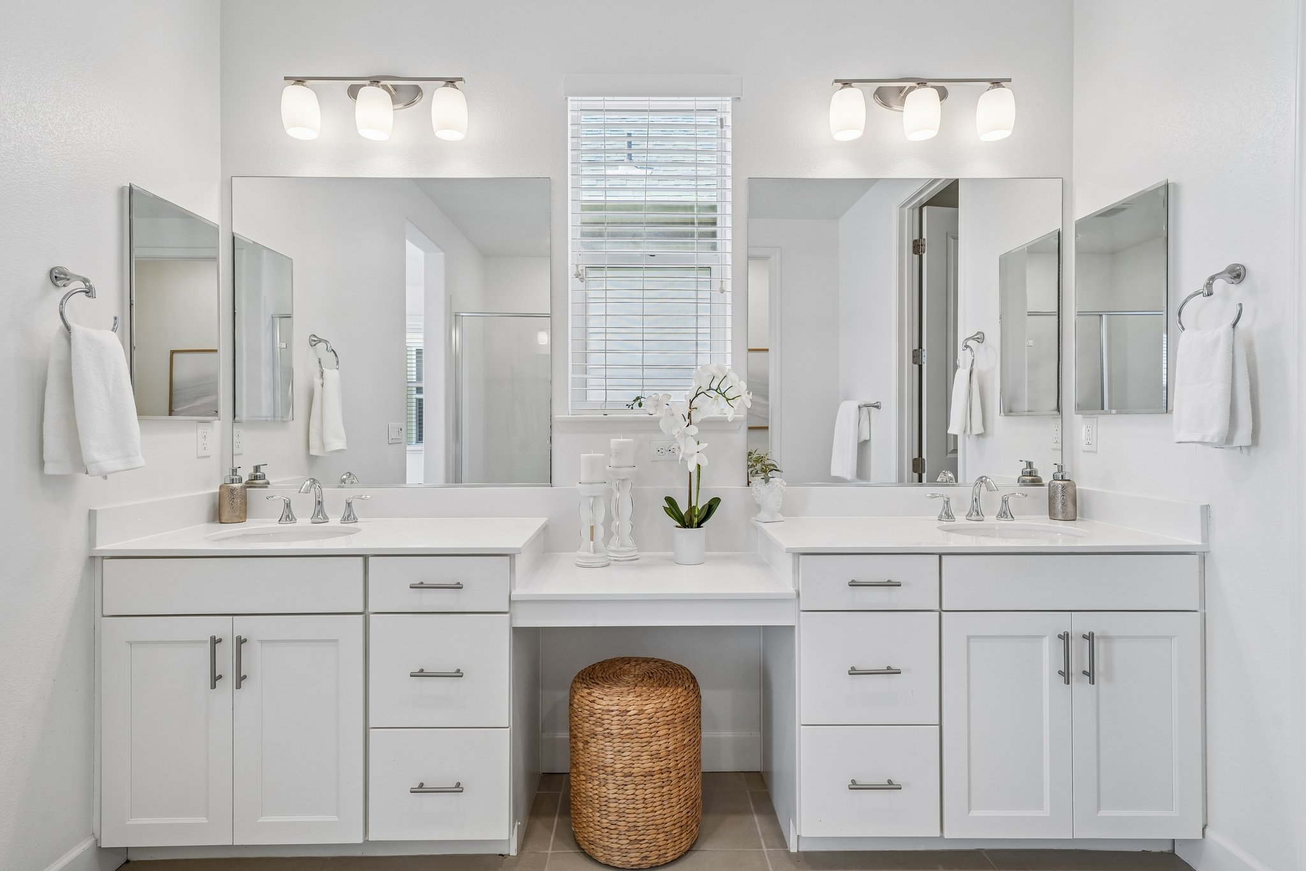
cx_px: 653
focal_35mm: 18
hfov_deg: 89.4
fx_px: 660
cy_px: 436
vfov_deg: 66.8
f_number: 8
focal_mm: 18.2
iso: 640
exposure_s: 1/25
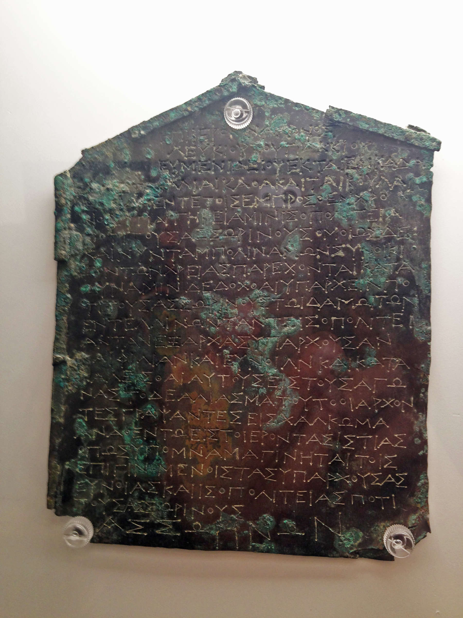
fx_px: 589
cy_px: 309
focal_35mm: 33
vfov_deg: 55.4
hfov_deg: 42.9
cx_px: 232
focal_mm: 4.12
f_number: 2.4
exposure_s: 1/20
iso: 50
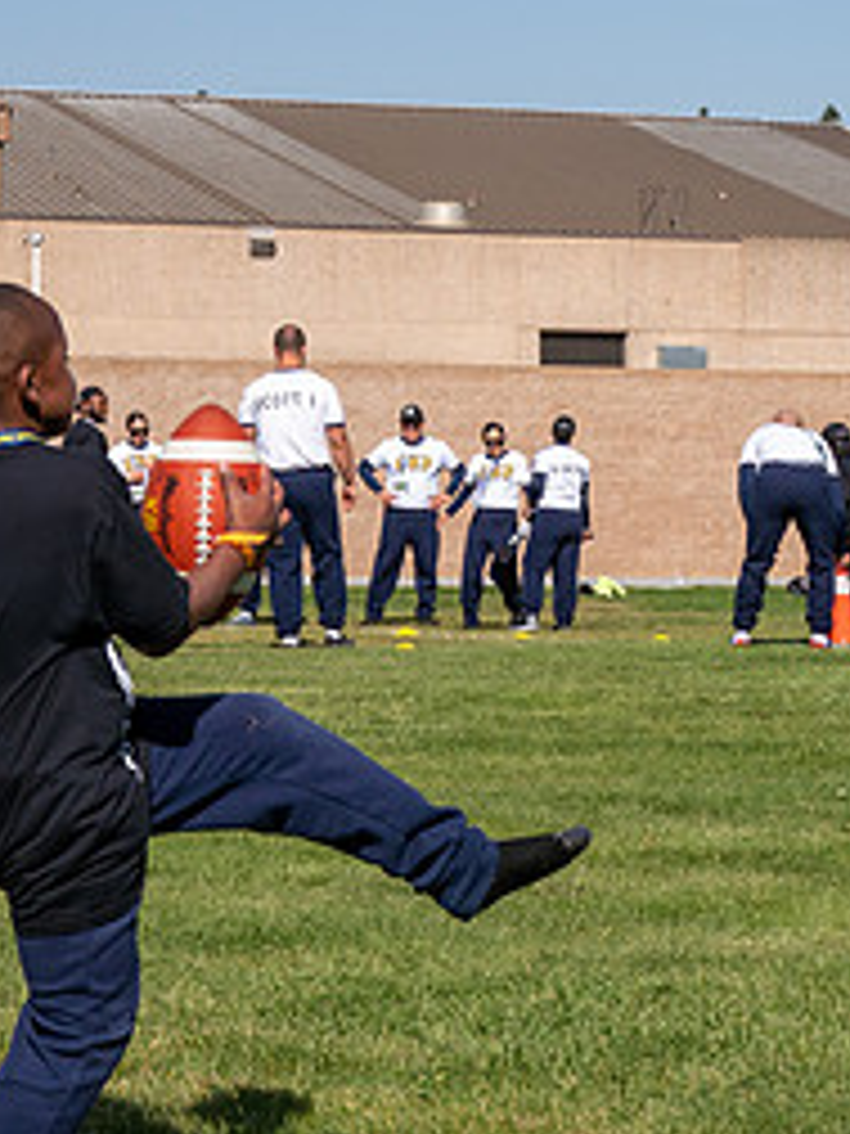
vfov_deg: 11.9
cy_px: 574
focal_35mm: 166
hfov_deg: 8.9
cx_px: 931
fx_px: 5435
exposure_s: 1/1600
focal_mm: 27.44
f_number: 4
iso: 160
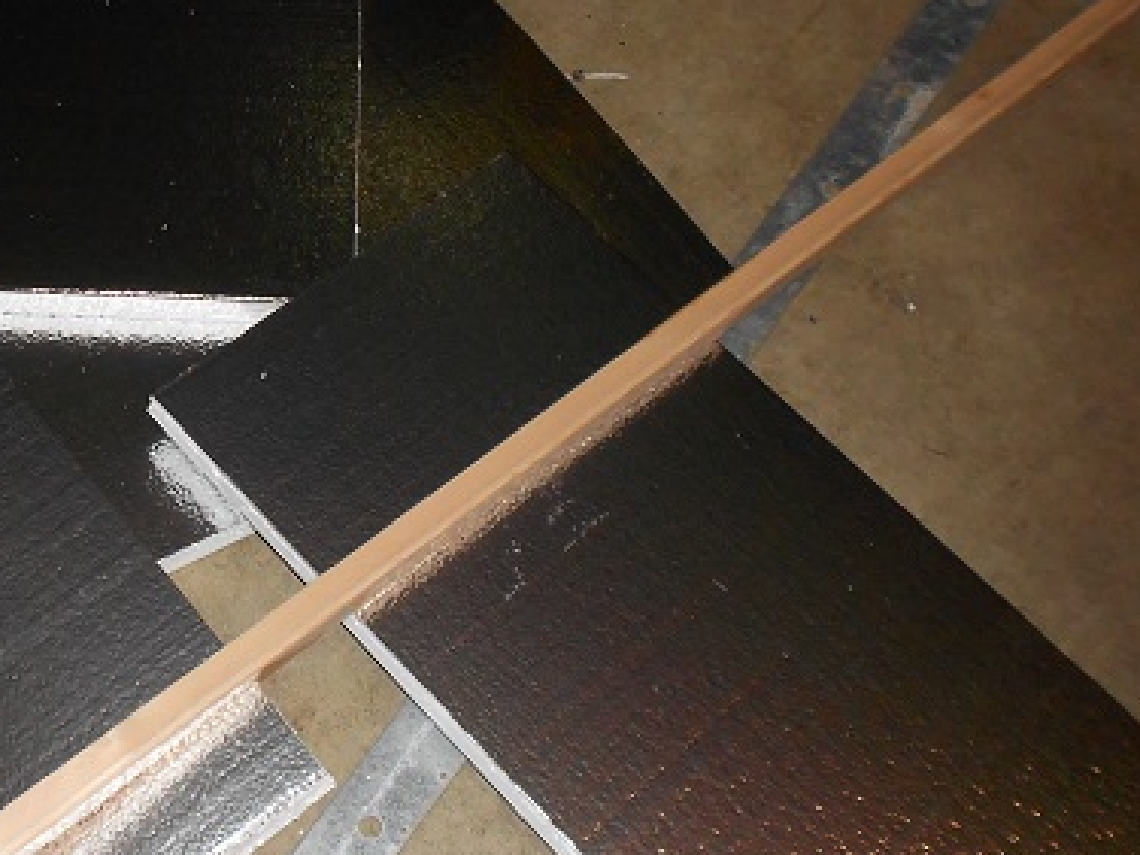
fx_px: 1647
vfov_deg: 29.1
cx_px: 258
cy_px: 485
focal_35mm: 50
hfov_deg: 37.1
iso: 200
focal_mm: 5.1
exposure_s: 1/25
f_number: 3.4
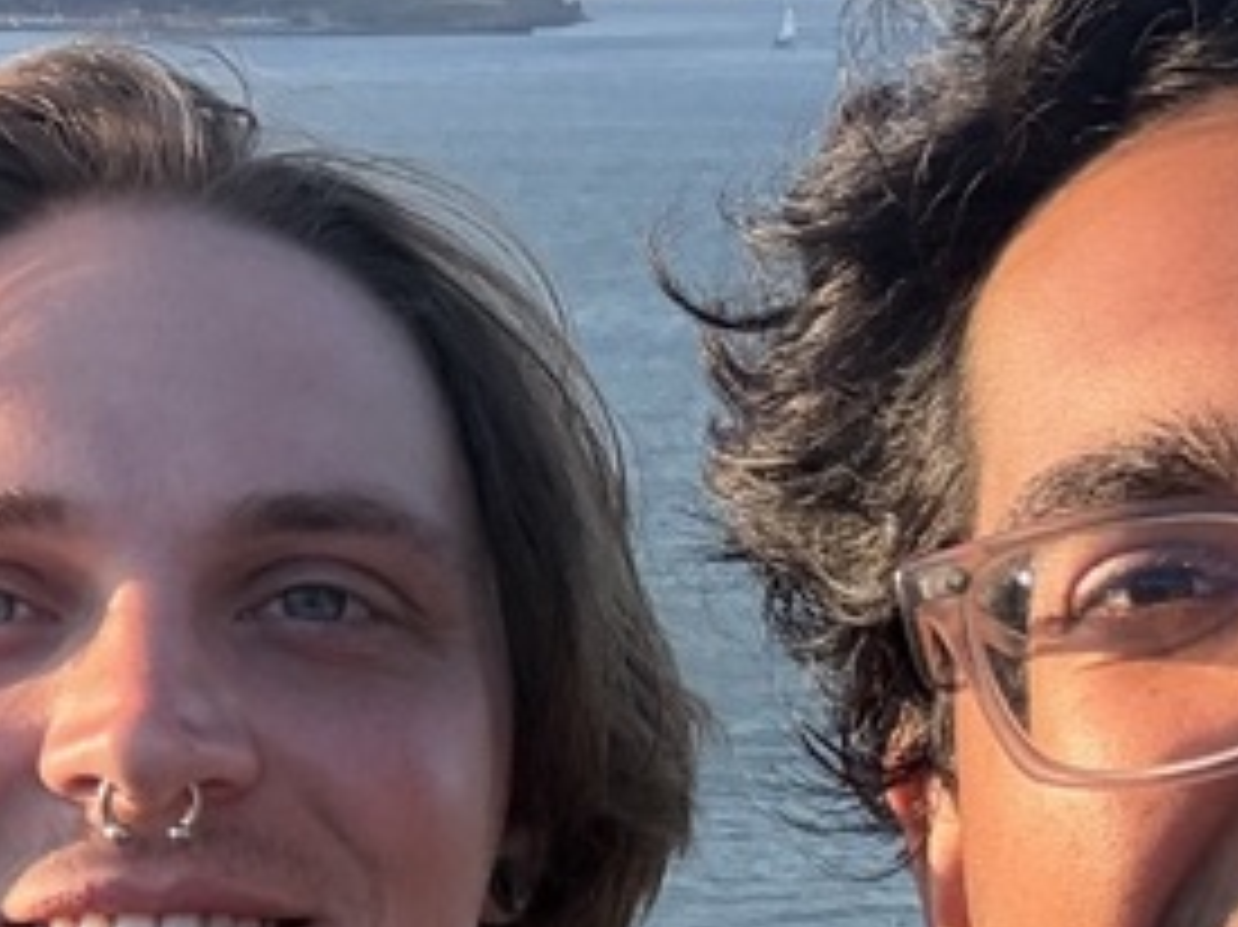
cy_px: 72
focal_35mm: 117
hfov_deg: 16.3
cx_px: -117
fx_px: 4183
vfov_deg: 12.5
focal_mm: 2.69
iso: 40
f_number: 1.9
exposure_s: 1/491
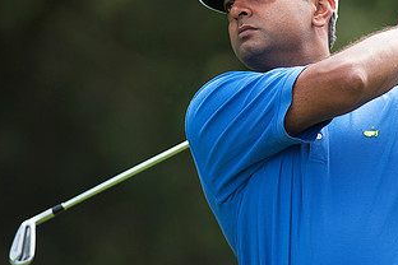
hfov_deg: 3.7
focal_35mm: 558
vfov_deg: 2.5
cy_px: 73
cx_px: 241
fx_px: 6169
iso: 400
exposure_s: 1/1250
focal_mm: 300
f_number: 4
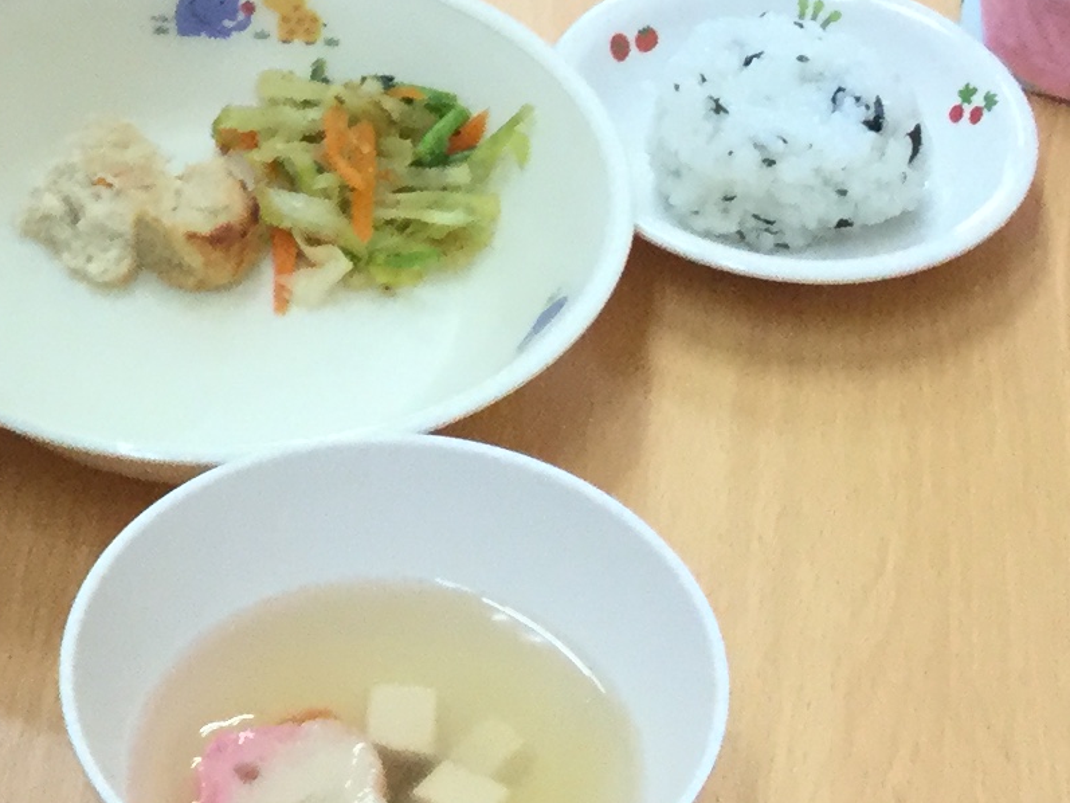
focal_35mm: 127
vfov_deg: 11.2
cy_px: -399
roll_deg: -6.8
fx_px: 3926
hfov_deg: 15.5
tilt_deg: -29.6
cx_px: 716
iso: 40
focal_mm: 3.3
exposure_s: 1/30
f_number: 2.4
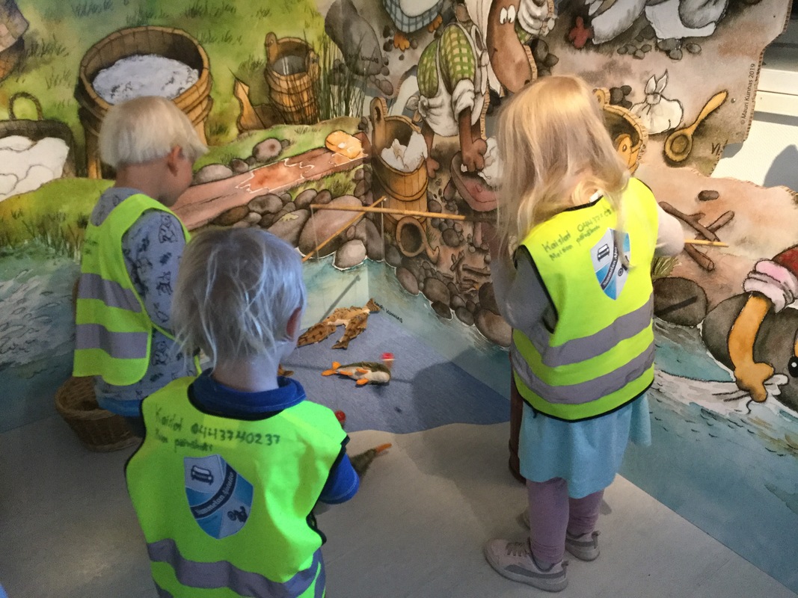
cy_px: 299
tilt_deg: -25.9
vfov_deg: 45.4
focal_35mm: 31
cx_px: 399
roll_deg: +1.8
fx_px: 715
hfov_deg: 58.4
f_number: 2.4
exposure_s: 1/25
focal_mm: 3.3
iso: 200
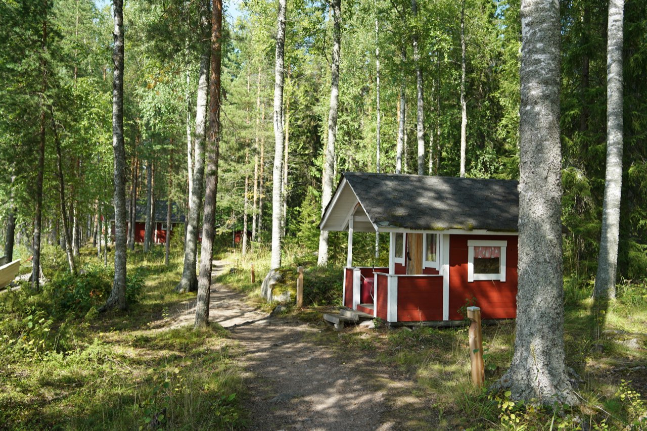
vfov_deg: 37.8
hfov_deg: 54.4
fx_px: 629
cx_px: 324
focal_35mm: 35
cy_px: 216
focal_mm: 35
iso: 100
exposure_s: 1/200
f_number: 4.5
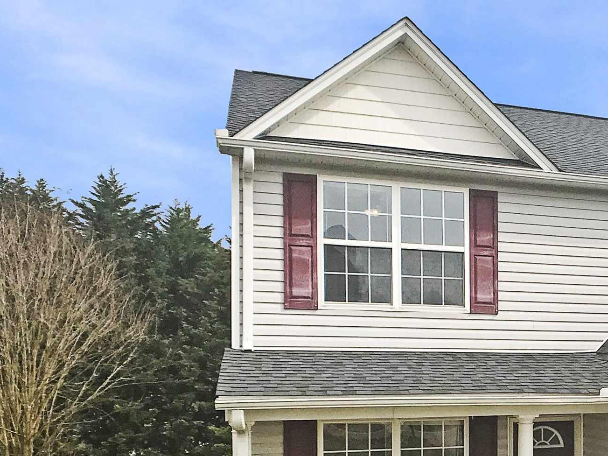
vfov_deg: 21.7
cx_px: 569
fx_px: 1159
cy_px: 411
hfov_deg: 28.1
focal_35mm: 66
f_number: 1.8
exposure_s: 1/3546
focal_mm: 3.99
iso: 20
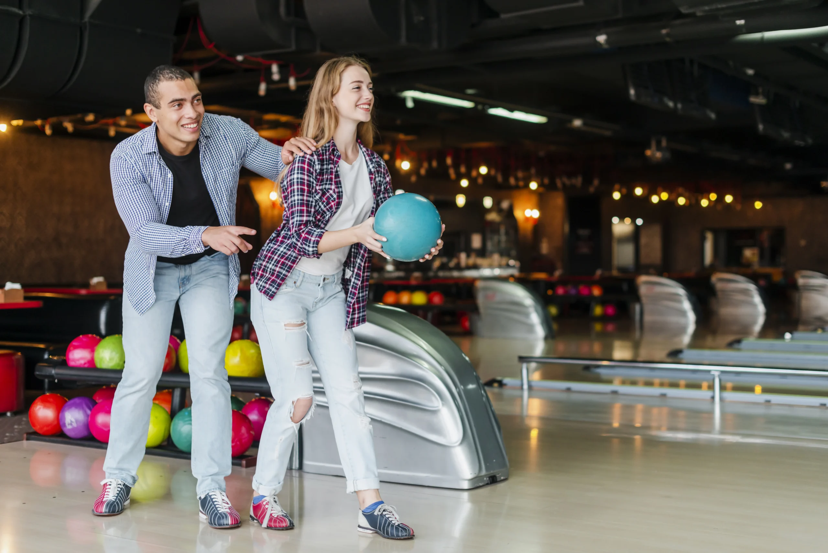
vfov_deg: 27.0
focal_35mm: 50
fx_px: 1150
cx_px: 414
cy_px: 276
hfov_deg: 39.6
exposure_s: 1/125
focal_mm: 50
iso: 640
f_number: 2.5
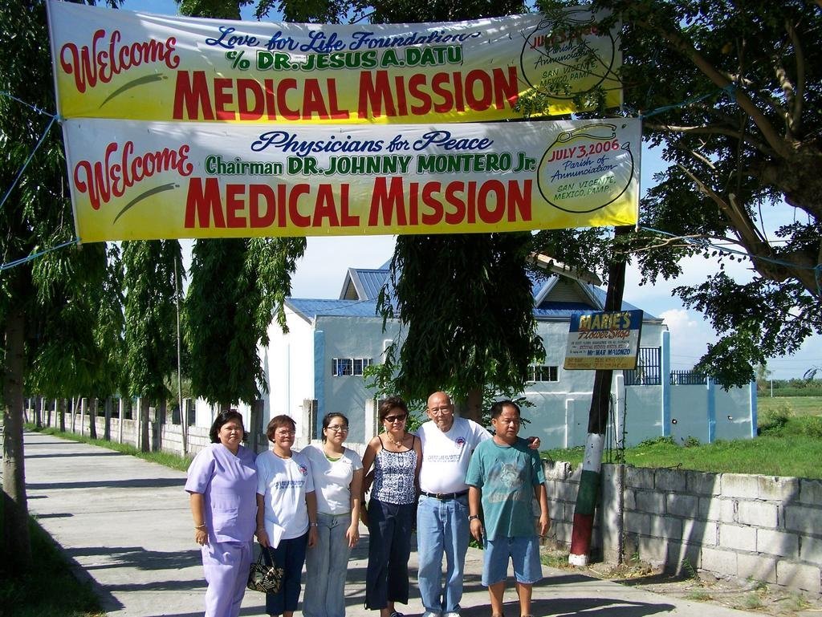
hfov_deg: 49.0
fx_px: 903
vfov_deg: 37.8
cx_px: 411
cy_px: 308
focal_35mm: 38
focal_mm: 6.3
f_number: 4
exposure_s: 1/800
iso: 80
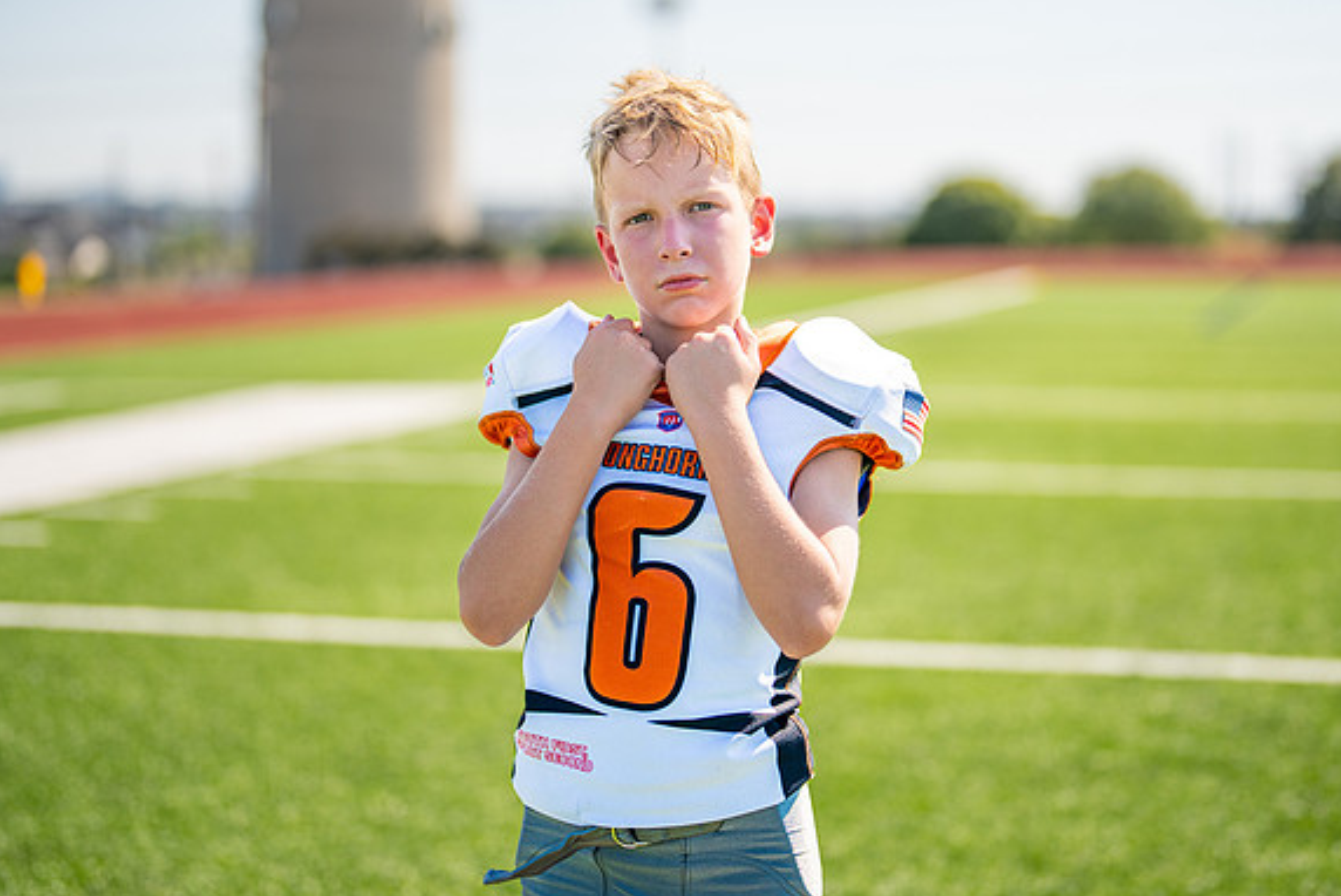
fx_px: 2311
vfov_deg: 21.9
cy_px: 380
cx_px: 735
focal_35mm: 62
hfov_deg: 32.3
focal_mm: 50
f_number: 1.2
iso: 100
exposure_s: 1/5000
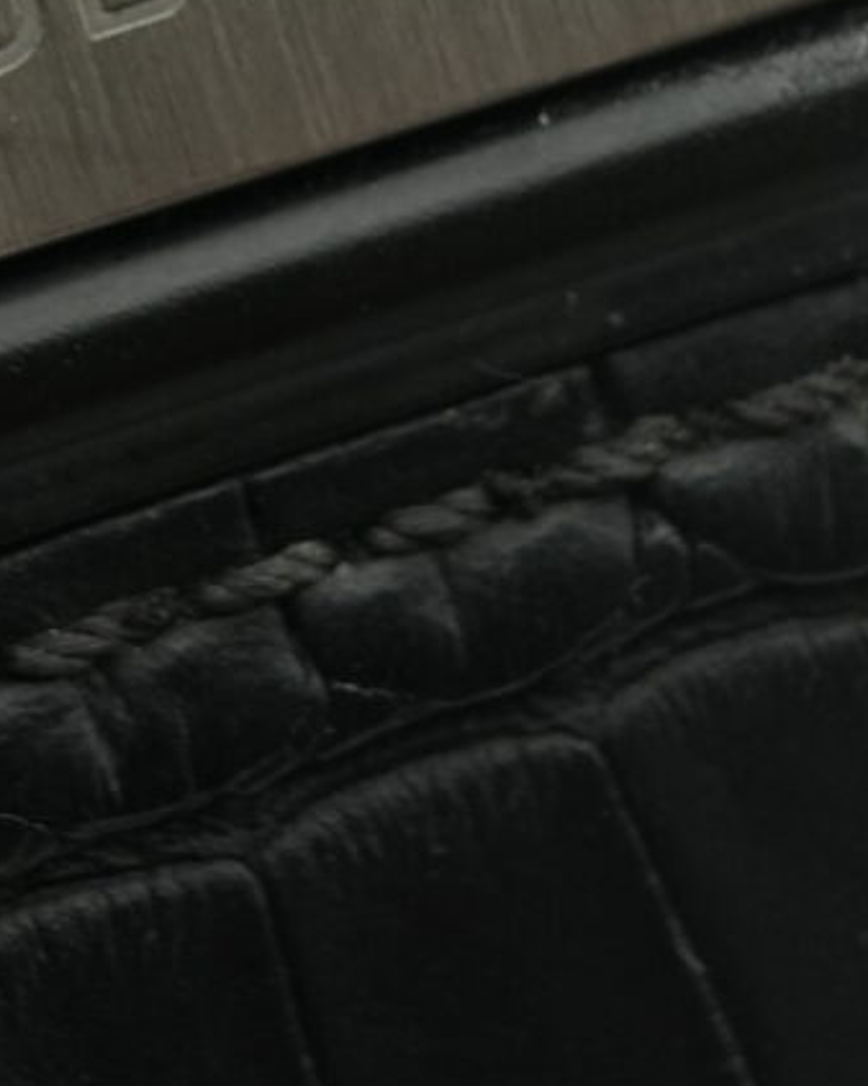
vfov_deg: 9.6
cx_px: 248
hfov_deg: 7.8
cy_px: -10
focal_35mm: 199
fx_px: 6395
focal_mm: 35
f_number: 5
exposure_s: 1/250
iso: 400
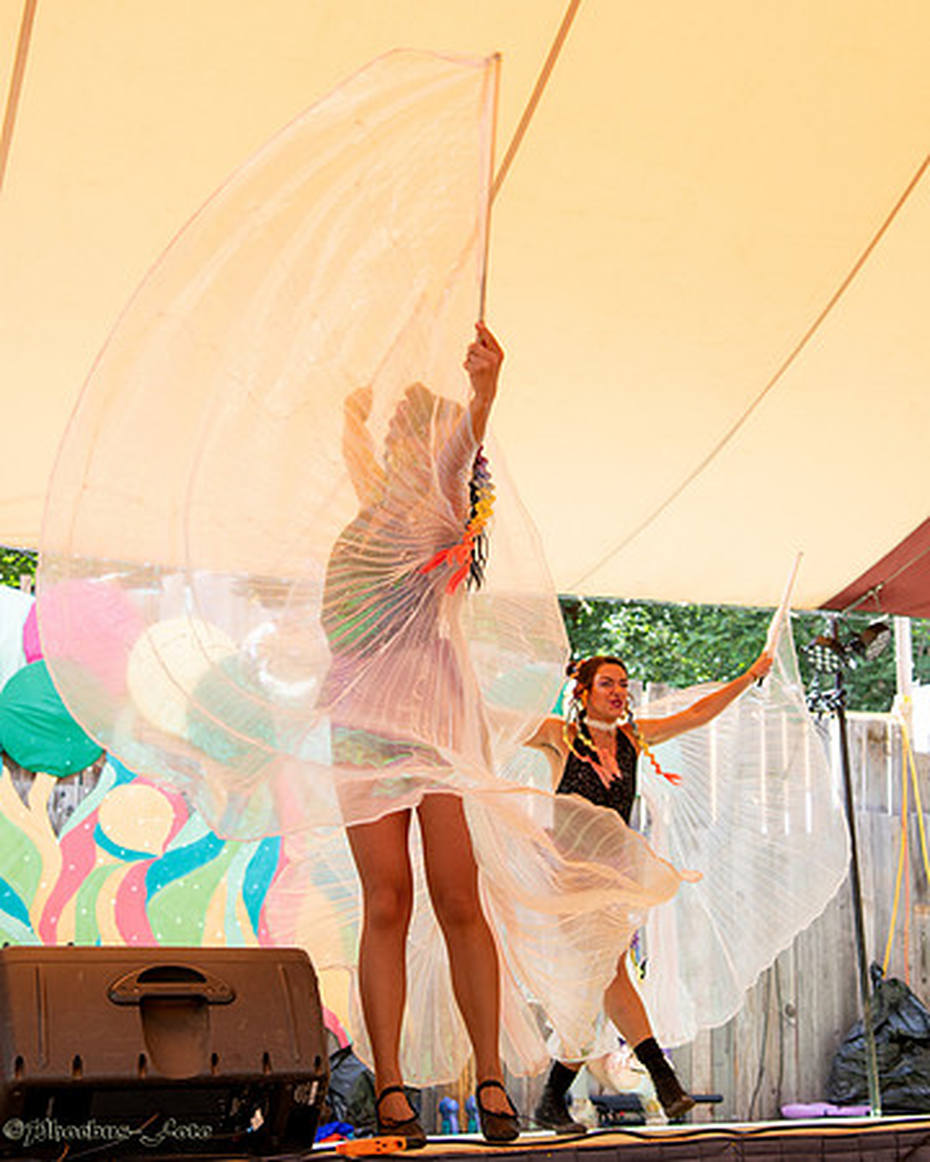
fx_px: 1745
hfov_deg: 29.8
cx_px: 525
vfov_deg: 36.8
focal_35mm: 51
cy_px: 581
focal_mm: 36
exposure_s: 1/640
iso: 400
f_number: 4
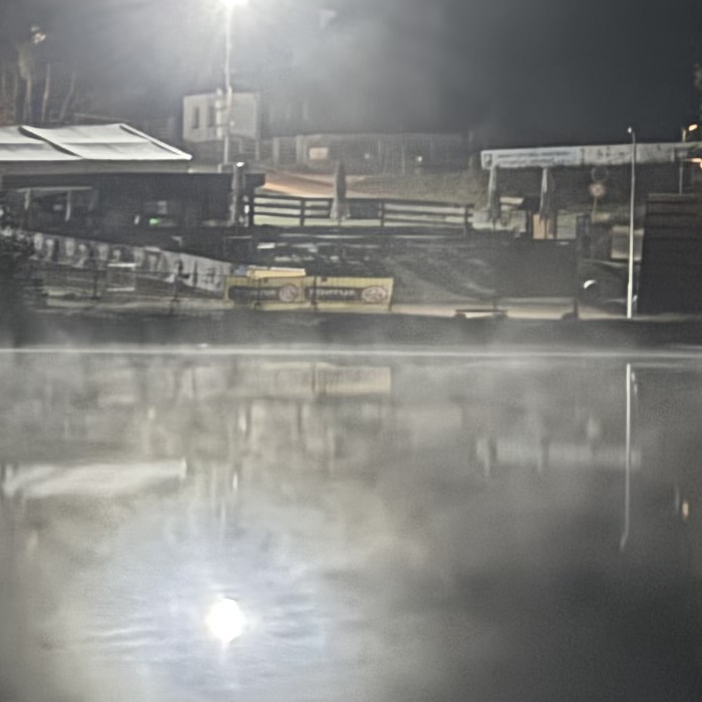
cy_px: 378
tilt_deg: -1.7
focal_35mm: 122
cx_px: -888
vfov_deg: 14.3
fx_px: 2799
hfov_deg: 12.0
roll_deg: -0.1
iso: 800
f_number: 1.78
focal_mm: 6.76
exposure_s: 1/10
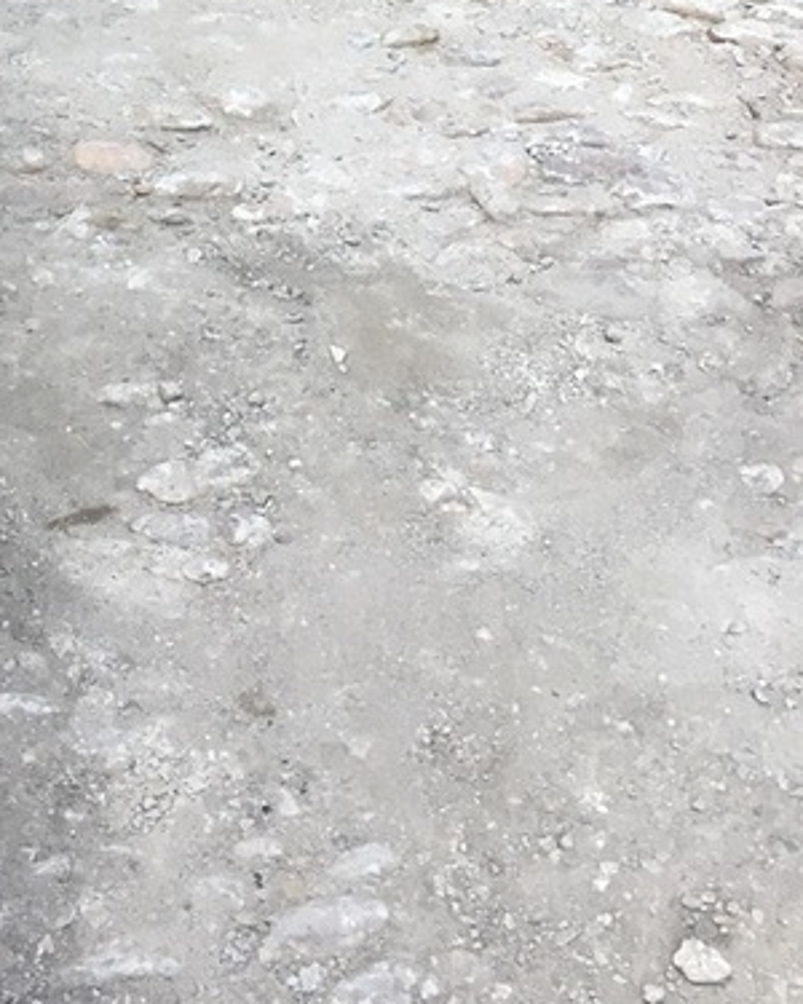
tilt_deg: -28.9
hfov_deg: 22.0
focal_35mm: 68
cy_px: -35
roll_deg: +1.3
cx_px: 79
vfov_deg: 26.2
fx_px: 2020
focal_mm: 4.15
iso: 40
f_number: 2.2
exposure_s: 1/33
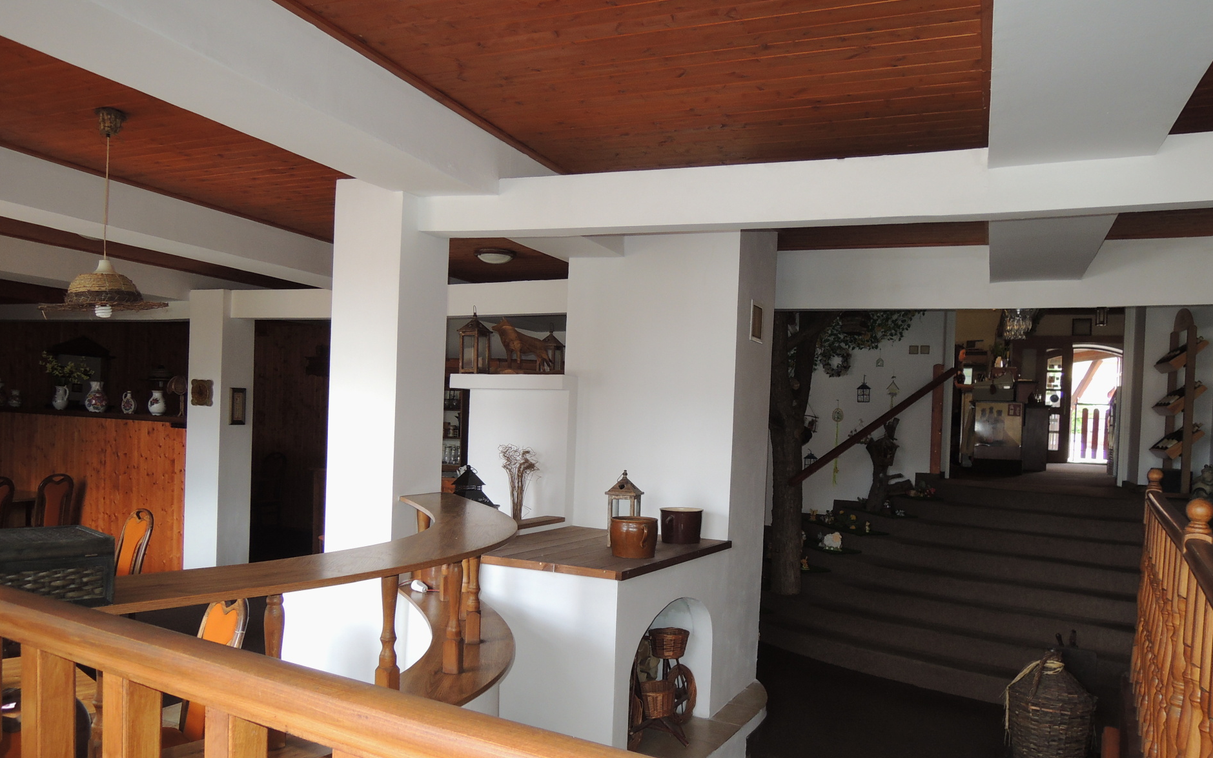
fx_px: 859
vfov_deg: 47.4
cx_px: 618
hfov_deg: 70.4
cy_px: 446
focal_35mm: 26
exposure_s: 1/40
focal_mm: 4.3
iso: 160
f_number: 2.8
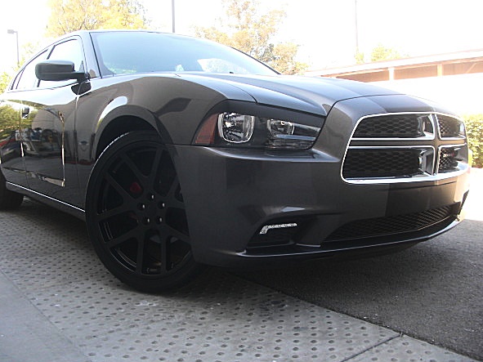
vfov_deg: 36.8
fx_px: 544
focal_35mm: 39
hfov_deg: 47.9
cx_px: 235
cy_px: 183
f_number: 2.8
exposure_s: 1/125
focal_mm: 6.3
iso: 50
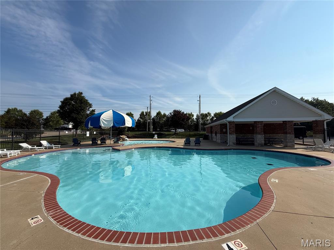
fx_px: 135
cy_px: 125
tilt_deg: +3.7
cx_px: 167
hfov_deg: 102.1
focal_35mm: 14
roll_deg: +0.1
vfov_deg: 85.7
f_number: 2.2
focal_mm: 2.22
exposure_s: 1/3289
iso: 50
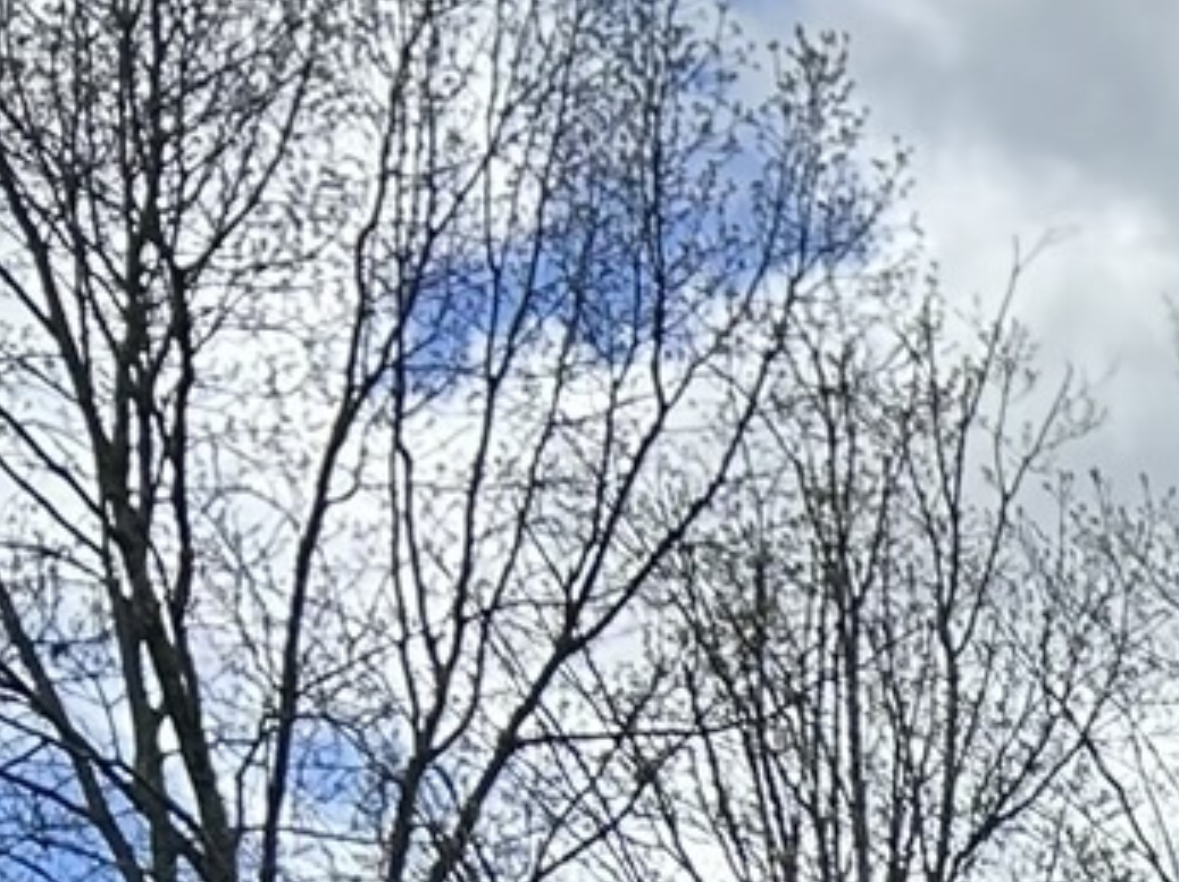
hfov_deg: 10.3
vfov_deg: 8.8
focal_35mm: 154
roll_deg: +0.1
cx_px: 3193
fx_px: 5242
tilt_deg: +6.1
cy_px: 2033
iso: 50
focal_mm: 5.7
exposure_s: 1/2165
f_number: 1.5
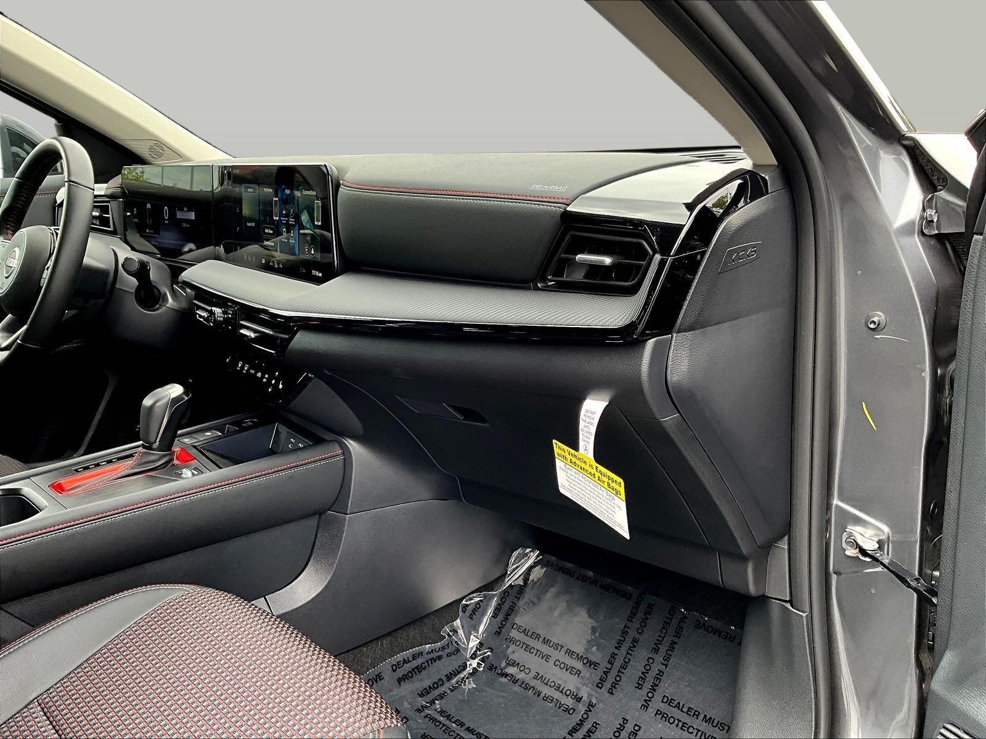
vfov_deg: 48.2
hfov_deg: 61.7
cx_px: 493
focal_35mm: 29
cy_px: 370
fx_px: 826
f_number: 1.8
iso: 32
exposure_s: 1/122
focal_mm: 3
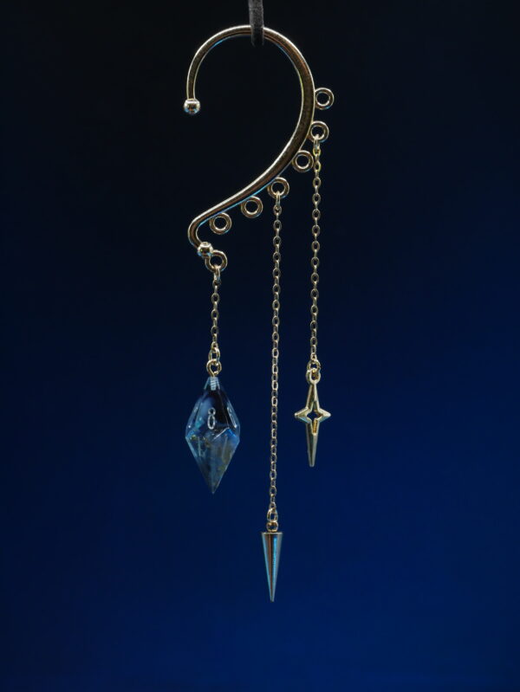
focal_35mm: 60
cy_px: 346
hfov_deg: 24.4
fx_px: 1201
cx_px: 260
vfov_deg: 32.2
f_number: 6.3
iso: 800
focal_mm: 30
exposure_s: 1/60
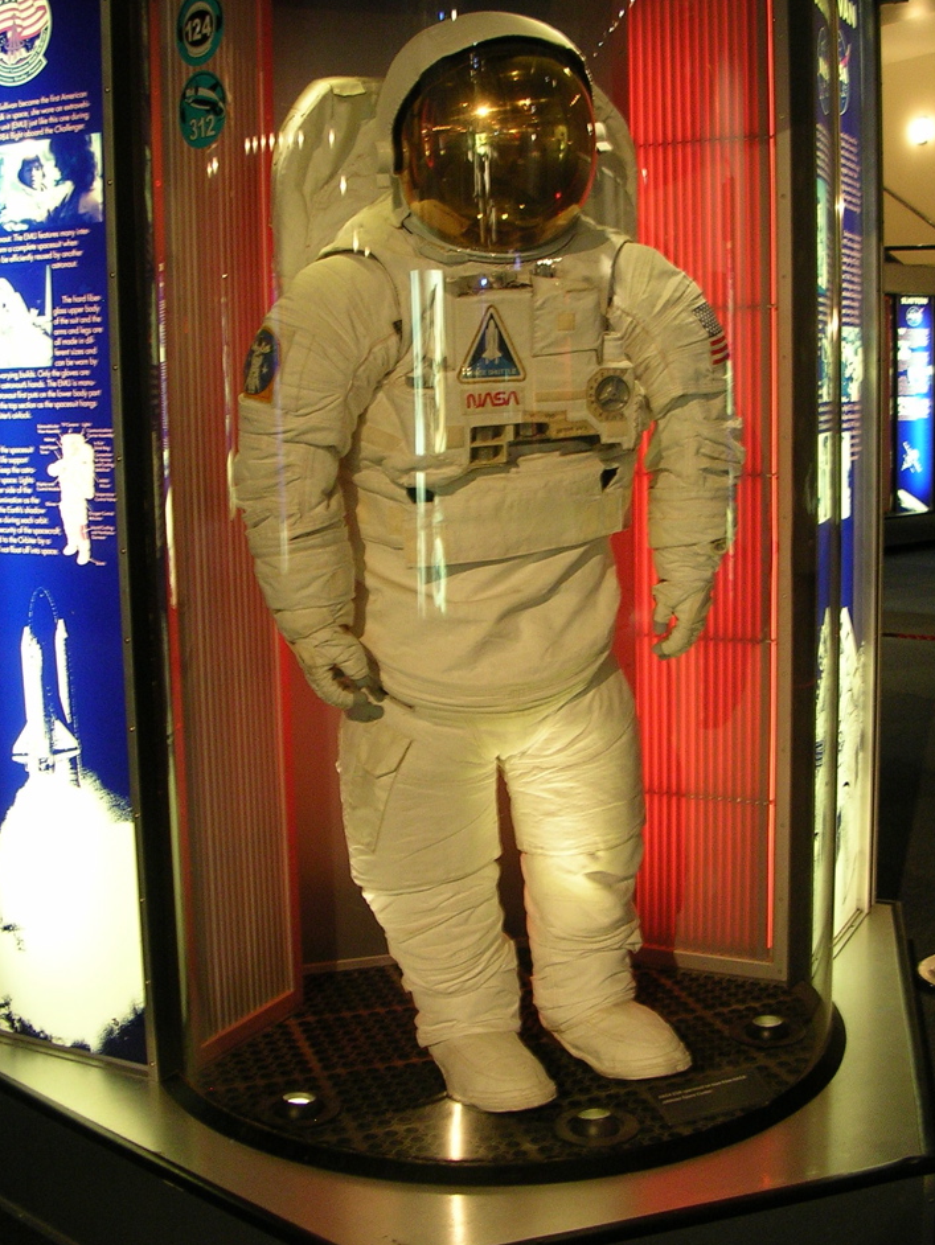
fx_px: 1548
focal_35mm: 43
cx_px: 518
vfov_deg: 43.8
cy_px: 593
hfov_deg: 33.6
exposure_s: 1/5.9
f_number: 2.8
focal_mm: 5.8
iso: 100
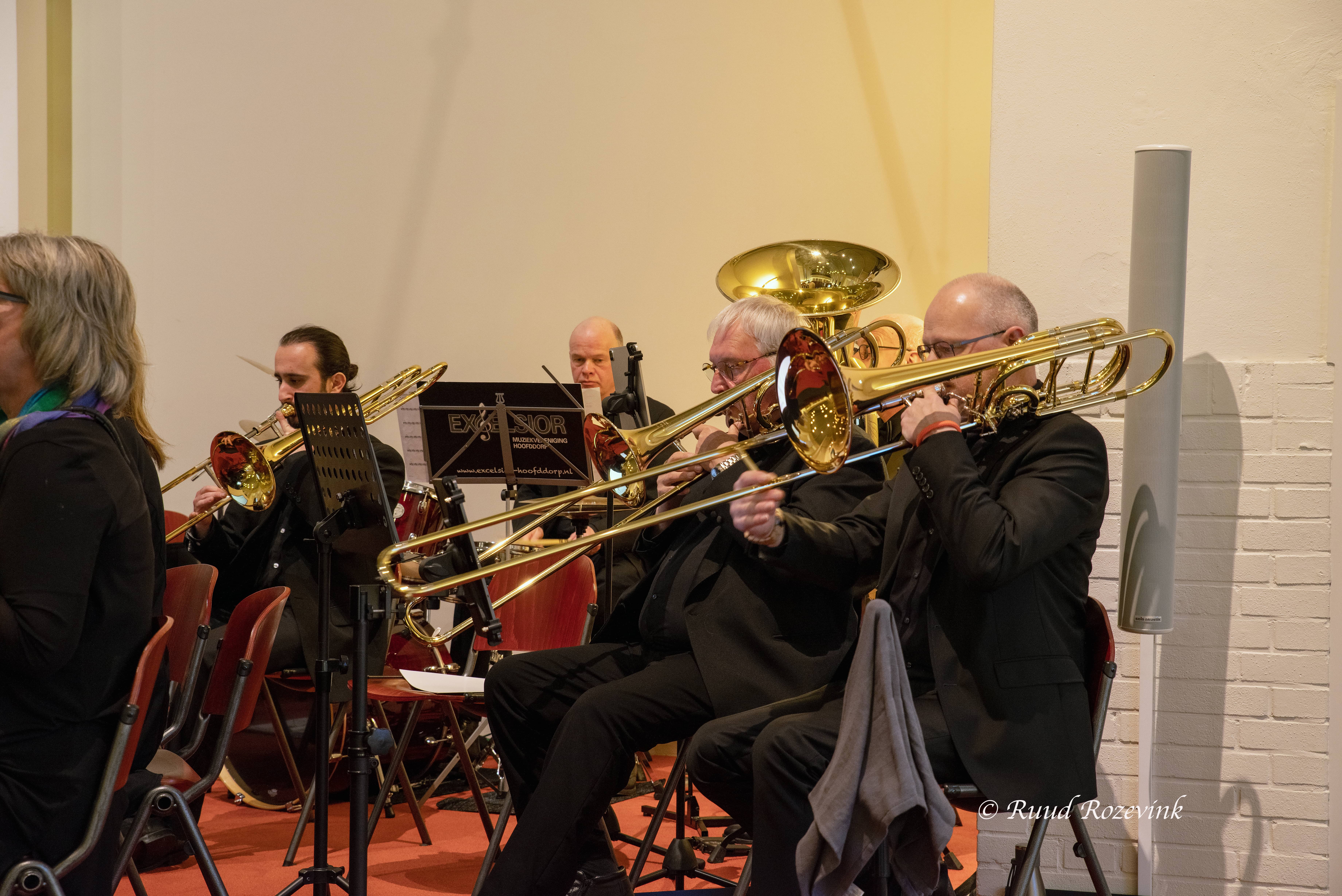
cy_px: 448
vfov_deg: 19.5
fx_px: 2610
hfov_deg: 28.8
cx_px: 671
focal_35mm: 70
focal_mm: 70
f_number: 7.1
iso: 800
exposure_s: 1/30
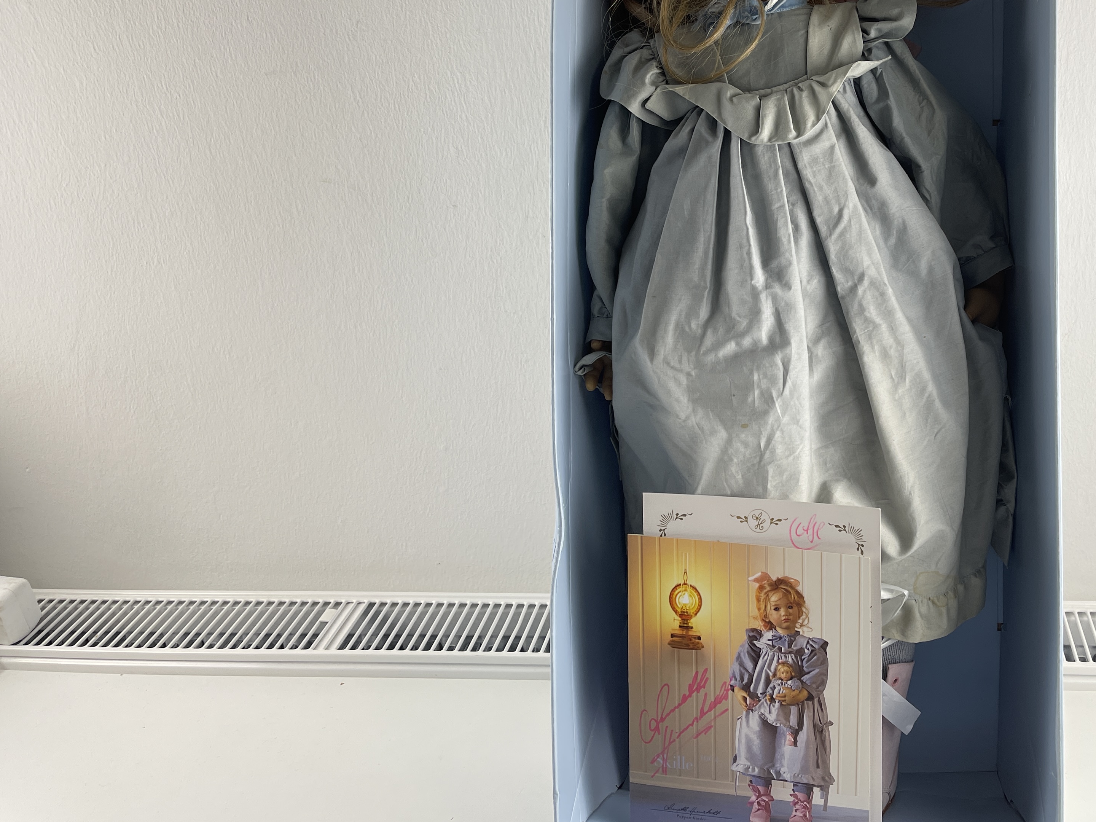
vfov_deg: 40.3
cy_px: 288
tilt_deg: -18.5
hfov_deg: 51.5
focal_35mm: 35
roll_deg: +0.9
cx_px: 746
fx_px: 1108
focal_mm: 5.1
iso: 32
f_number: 1.6
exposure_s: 1/153
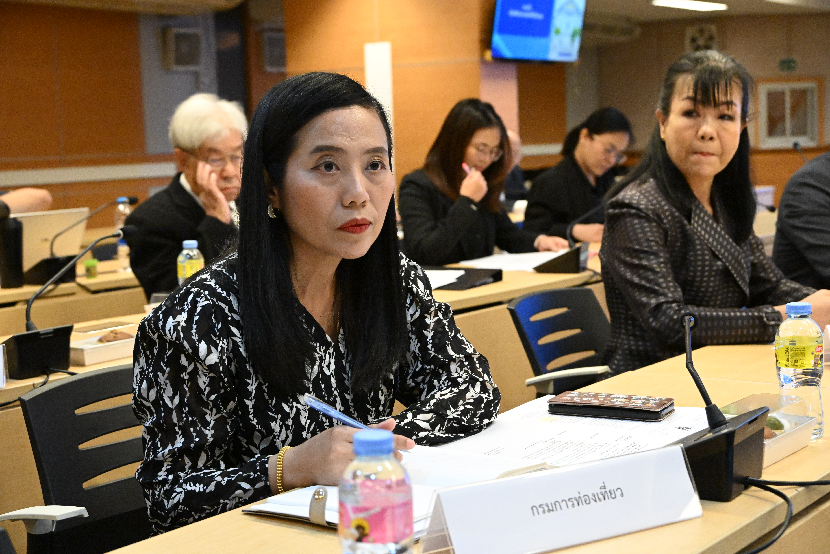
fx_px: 1268
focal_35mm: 55
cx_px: 415
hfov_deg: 36.2
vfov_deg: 24.6
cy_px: 277
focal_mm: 55
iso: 18000
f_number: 6.3
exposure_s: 1/500
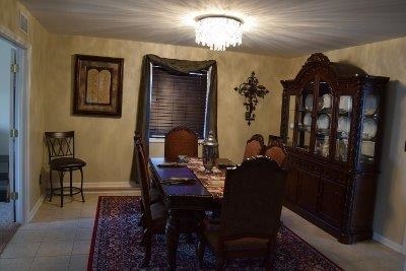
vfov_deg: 48.0
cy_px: 136
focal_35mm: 27
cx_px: 203
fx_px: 305
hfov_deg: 67.4
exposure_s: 1/60
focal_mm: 18
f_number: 4
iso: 800
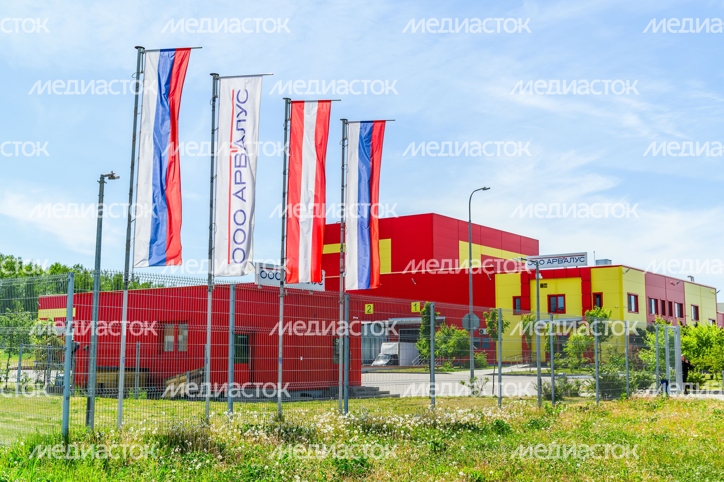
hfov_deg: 44.5
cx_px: 362
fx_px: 884
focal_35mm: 44
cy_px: 241
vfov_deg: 30.5
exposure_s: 1/800
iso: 200
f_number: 9
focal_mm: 44
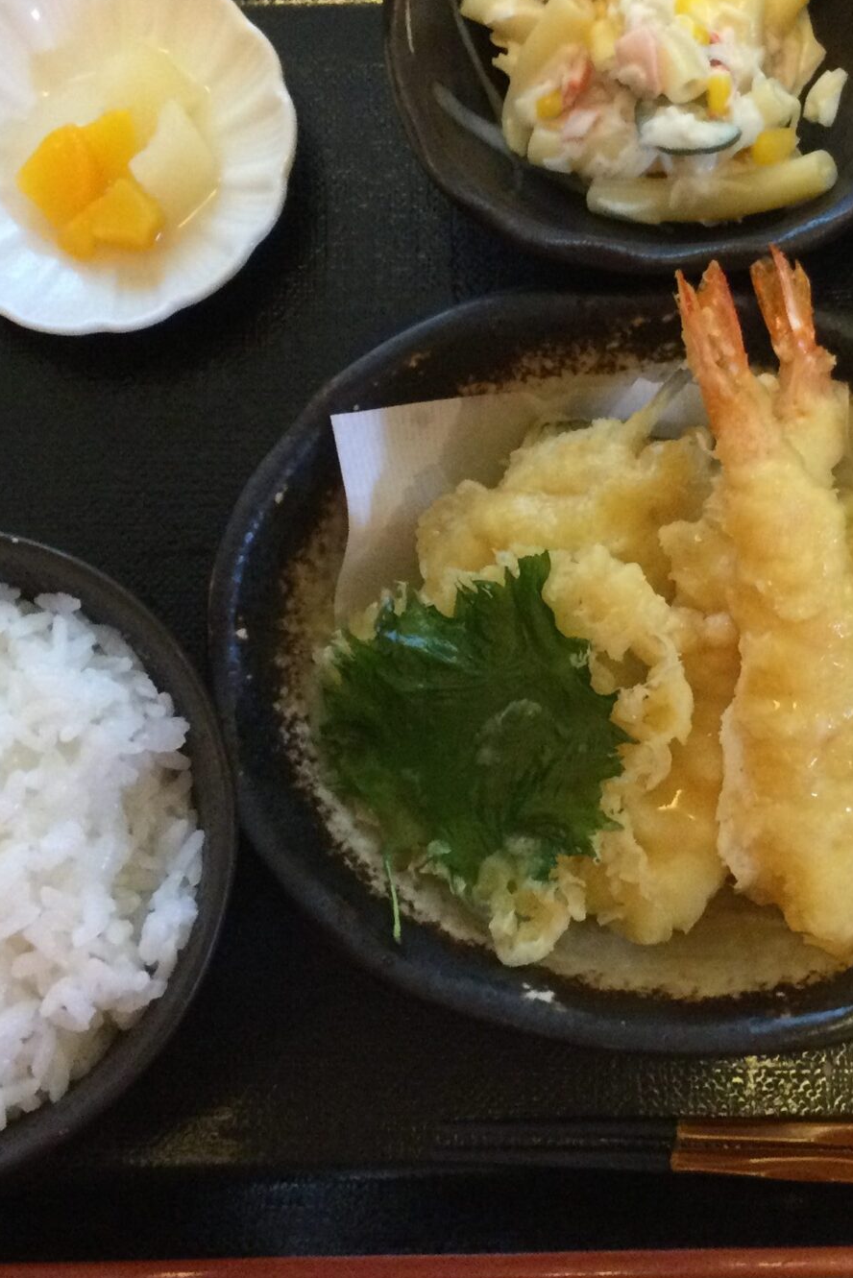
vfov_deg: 32.4
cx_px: 688
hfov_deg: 21.6
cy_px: 577
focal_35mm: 62
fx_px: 2202
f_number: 2.4
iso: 160
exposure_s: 1/30
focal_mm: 3.3
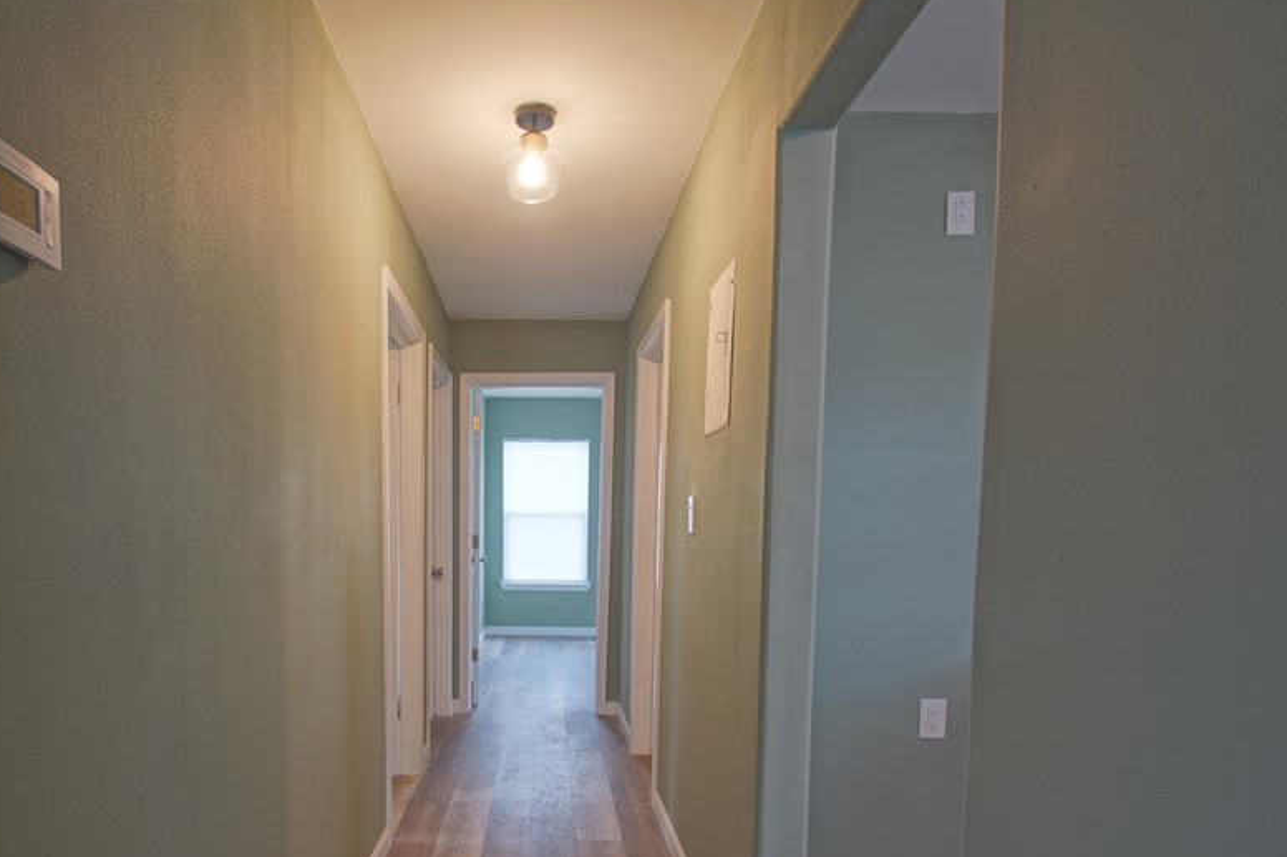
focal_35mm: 21
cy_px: 579
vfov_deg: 58.0
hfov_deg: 80.6
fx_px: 751
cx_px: 544
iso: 100
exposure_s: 1/4
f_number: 4.5
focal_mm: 10
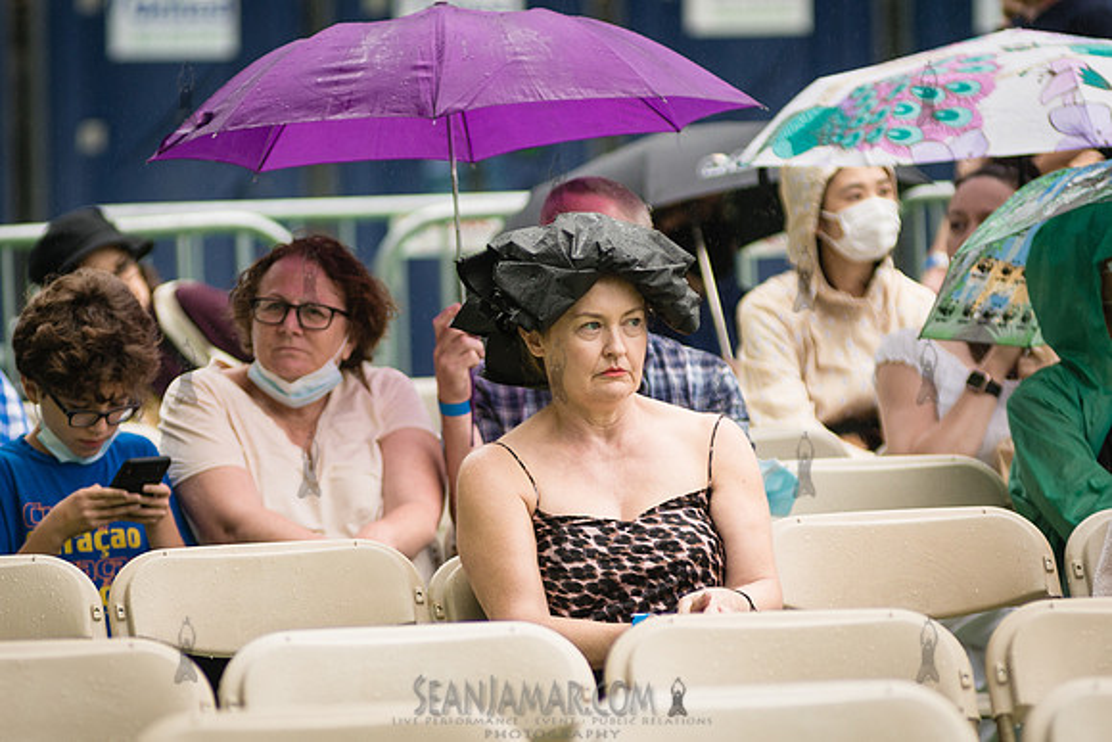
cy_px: 414
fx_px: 9981
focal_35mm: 323
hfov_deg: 6.4
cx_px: 434
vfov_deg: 4.3
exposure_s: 1/320
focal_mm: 200
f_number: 4
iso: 400
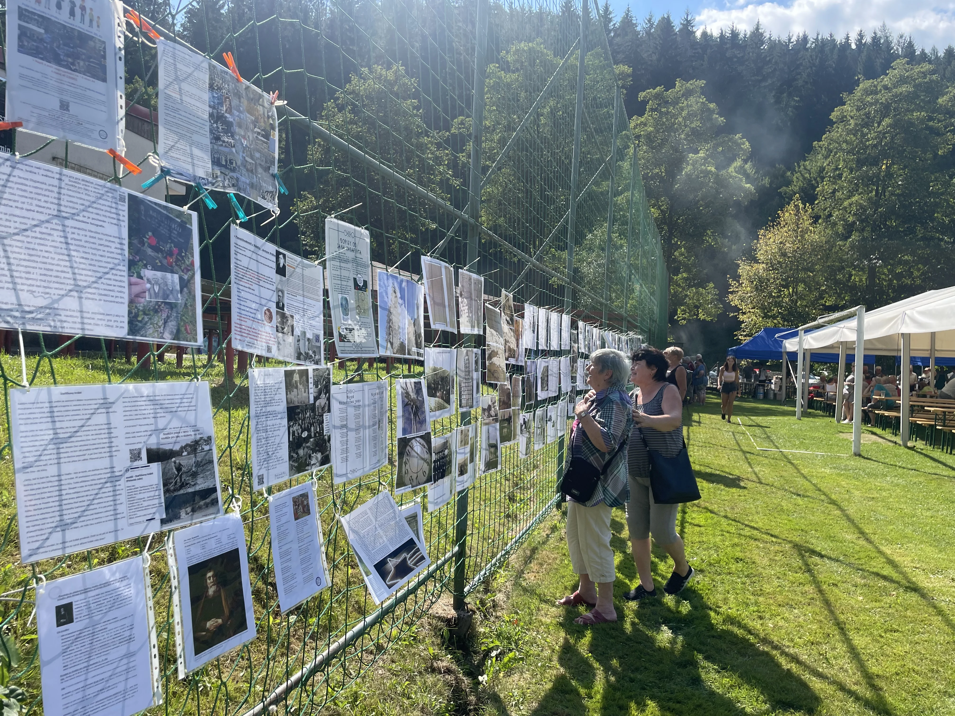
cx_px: 478
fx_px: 717
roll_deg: -1.6
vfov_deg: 53.1
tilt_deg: +0.5
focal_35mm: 26
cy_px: 358
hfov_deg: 67.3
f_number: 1.6
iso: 32
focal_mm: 4.2
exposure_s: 1/1916
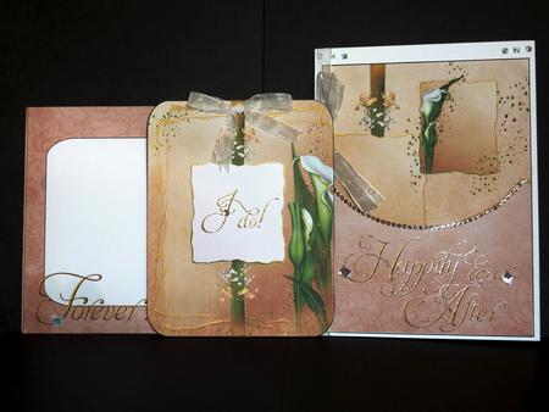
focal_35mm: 48
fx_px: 762
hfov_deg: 39.6
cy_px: 206
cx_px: 274
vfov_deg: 30.3
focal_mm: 7.9
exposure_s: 1/30
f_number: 3.8
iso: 100
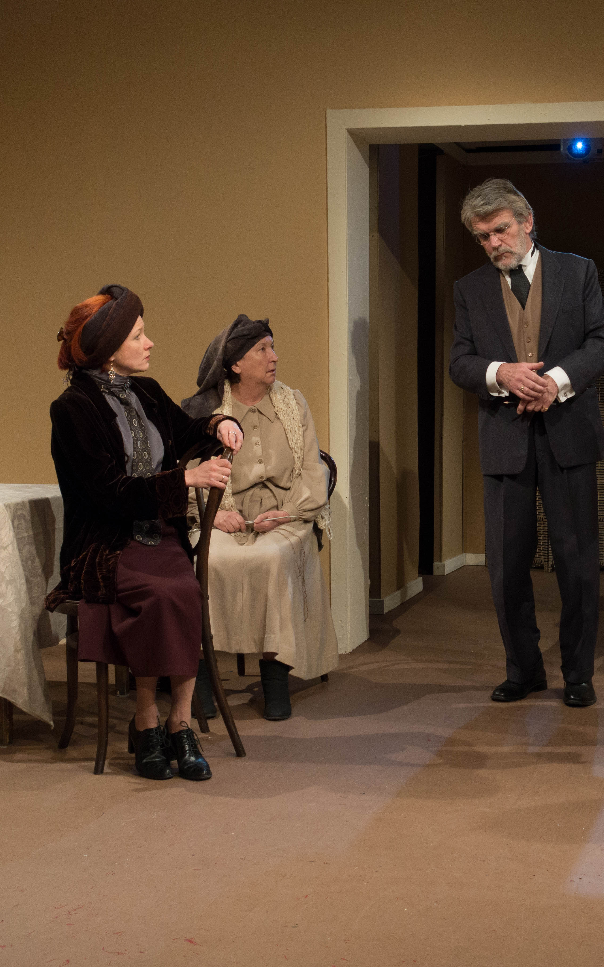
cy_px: 485
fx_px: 1501
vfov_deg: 35.7
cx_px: 448
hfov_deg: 22.6
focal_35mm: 57
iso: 640
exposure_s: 1/80
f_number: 2.8
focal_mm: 13.53
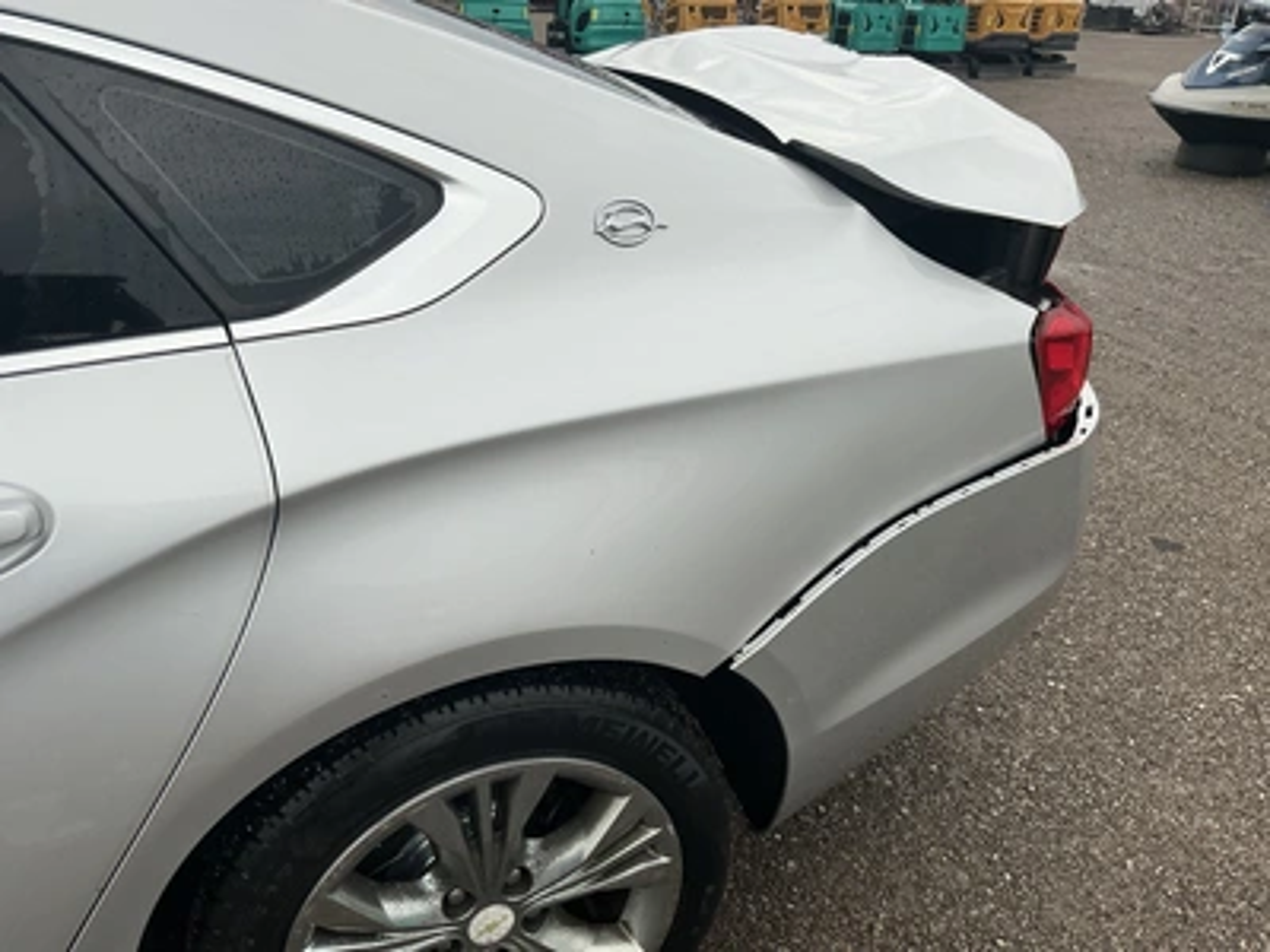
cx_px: 635
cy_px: 476
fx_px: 1027
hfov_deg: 63.4
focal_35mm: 28
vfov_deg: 49.7
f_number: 1.8
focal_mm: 3
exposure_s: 1/556
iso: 25
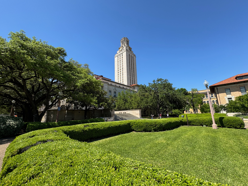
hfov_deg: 102.1
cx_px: 124
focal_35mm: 14
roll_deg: +2.7
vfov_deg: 85.7
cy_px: 93
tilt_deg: +12.6
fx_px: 100
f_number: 2.2
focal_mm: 2.22
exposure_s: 1/1094
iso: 50
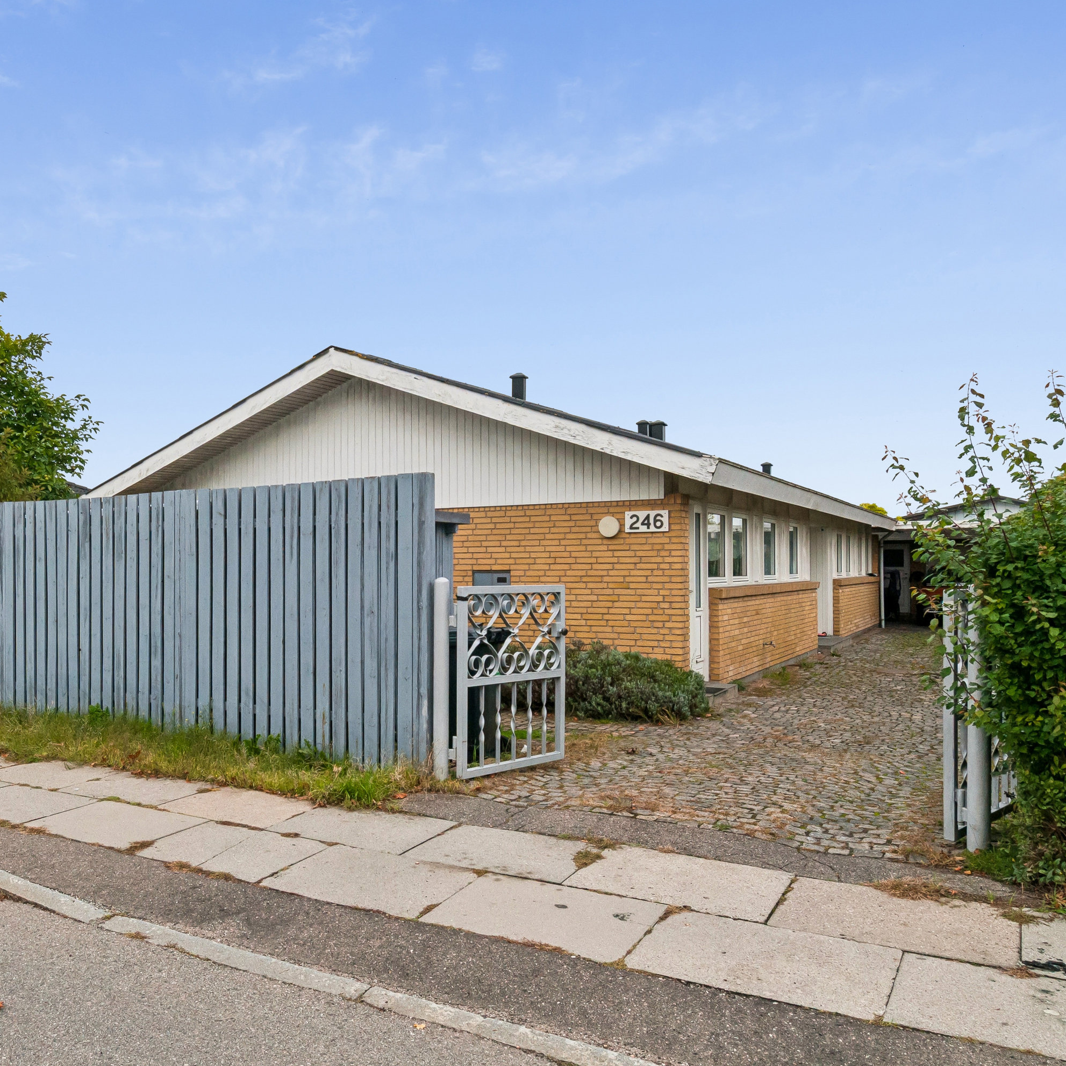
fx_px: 941
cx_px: 350
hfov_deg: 57.7
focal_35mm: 27
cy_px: 536
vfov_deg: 59.1
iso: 400
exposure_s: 1/500
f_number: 10
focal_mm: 14
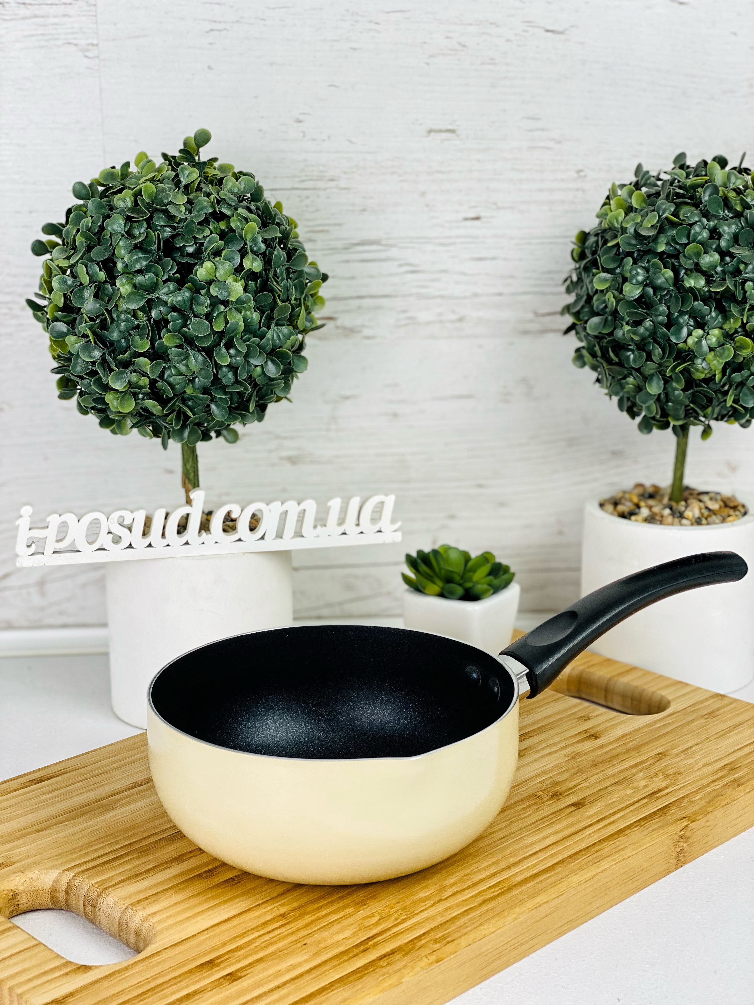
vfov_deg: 36.8
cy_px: 502
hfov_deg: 28.0
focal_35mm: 52
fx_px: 1510
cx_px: 377
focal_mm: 6
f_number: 2
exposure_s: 1/171
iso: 20
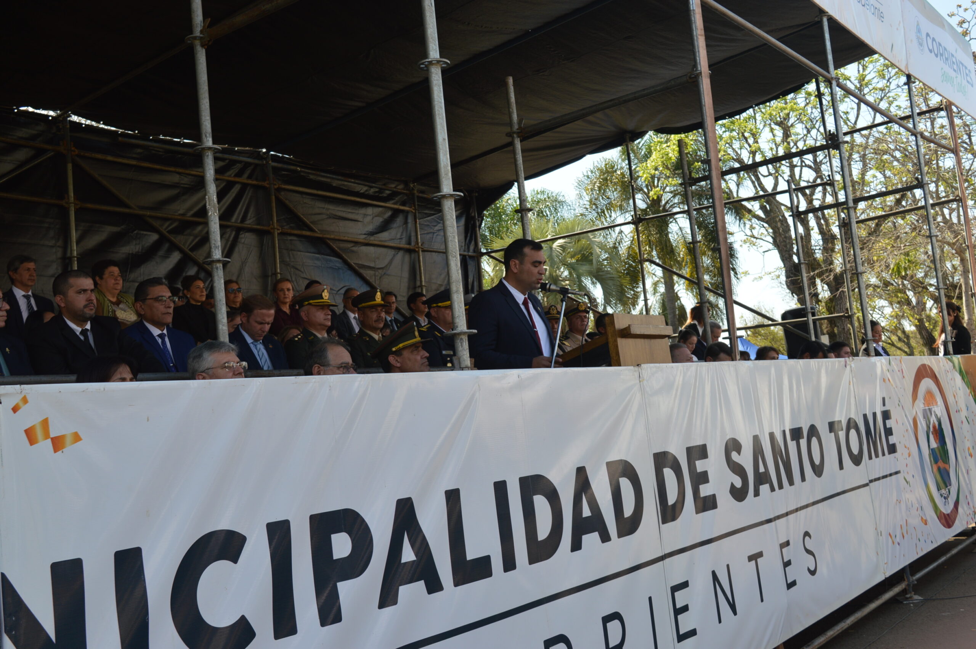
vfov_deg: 34.1
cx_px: 488
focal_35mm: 39
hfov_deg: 49.6
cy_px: 324
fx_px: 1056
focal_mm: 26
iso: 100
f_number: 6.3
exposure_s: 1/160
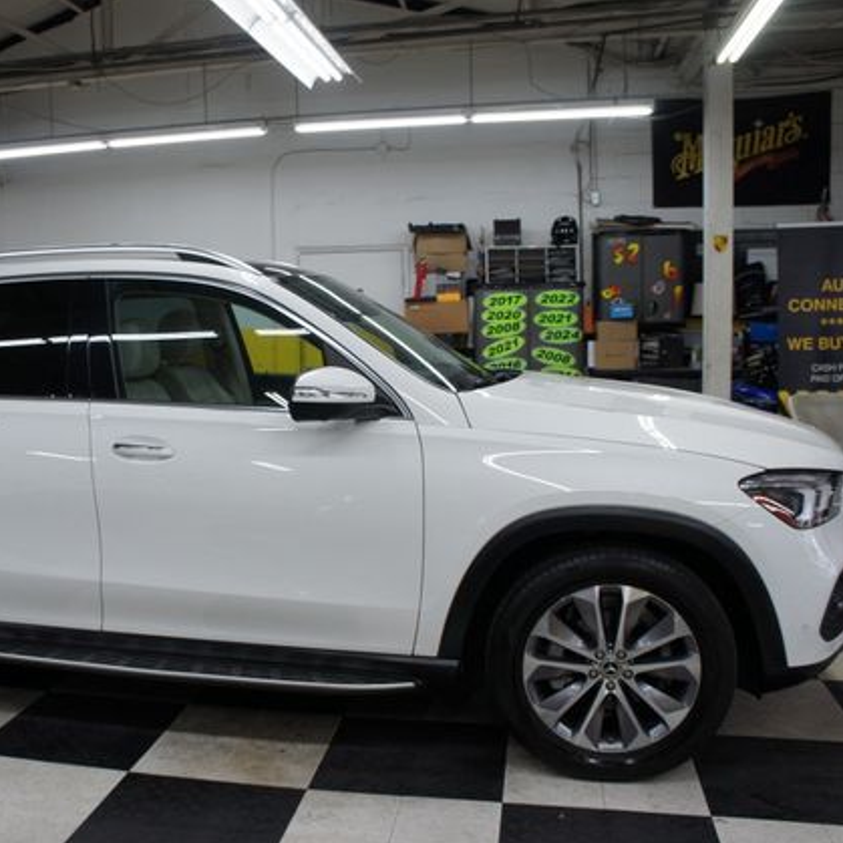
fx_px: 964
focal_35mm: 35
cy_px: 425
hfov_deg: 46.5
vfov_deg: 47.2
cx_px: 284
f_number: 4.5
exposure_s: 1/40
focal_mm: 18
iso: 200
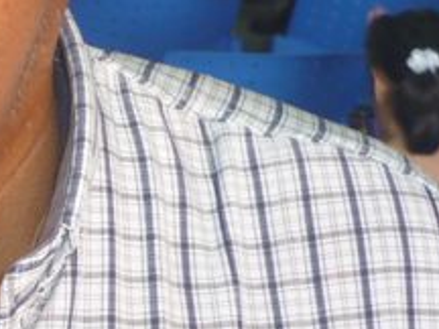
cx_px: -120
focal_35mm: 153
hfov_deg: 12.5
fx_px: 1940
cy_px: -22
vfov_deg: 9.6
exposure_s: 1/30
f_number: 2.8
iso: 100
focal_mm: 5.5
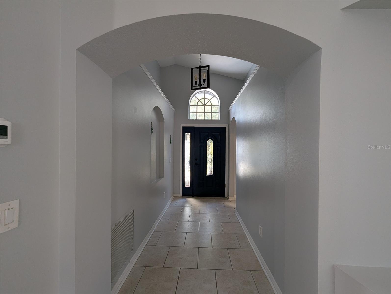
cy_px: 147
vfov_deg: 90.1
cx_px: 196
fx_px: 147
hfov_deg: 106.1
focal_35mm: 13
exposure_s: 1/24
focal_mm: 1.95
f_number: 2.2
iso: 50
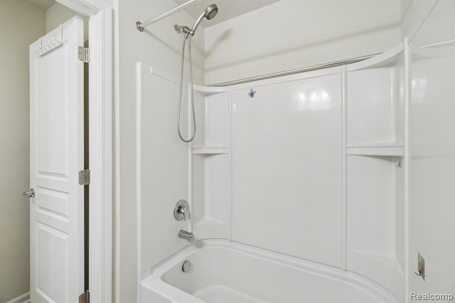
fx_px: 190
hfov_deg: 100.4
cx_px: 228
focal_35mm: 15
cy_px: 152
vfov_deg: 77.3
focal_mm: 10
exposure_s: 1/10
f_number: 8
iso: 400
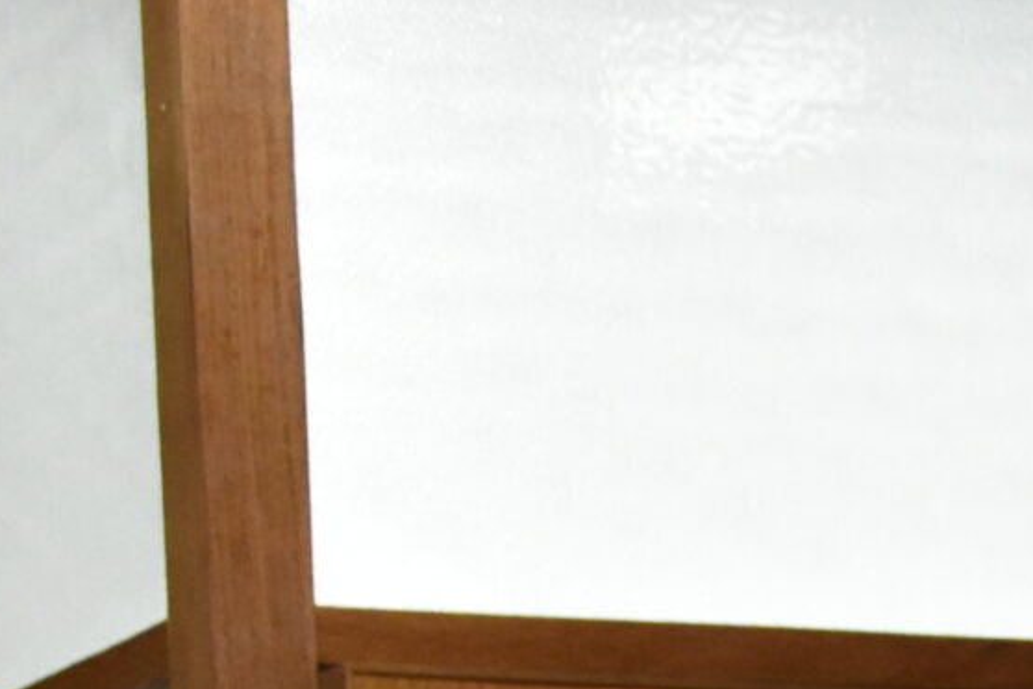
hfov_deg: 9.3
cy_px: 1547
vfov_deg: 6.2
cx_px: 1764
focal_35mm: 213
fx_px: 6120
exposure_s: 1/500
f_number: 6.3
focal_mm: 31
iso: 3200
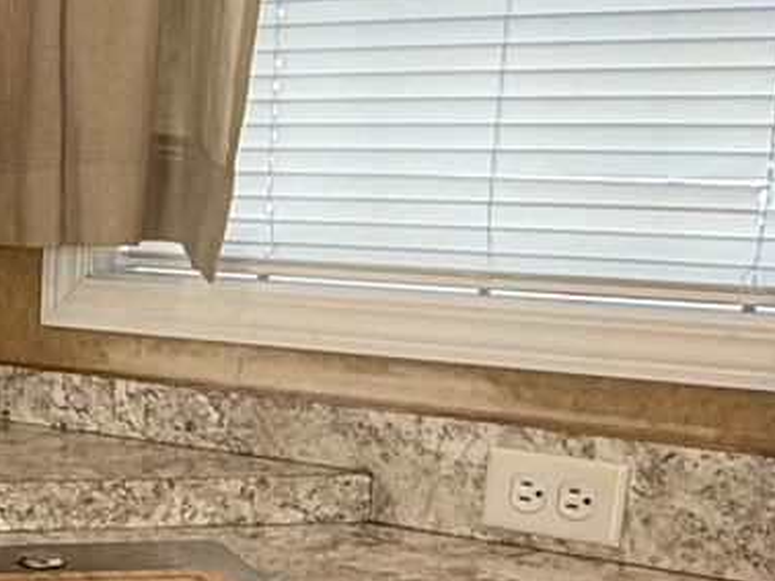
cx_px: -138
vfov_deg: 19.0
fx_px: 1702
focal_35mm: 76
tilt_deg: -14.3
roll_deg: -0.1
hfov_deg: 23.6
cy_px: 538
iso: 125
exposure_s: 1/120
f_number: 2.2
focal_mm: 2.22
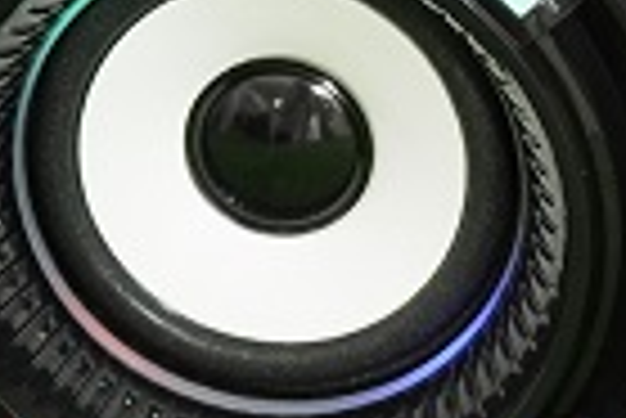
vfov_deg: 6.8
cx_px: 432
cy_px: -45
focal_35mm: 202
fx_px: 3511
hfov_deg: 10.2
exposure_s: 1/160
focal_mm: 25
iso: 1250
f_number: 4
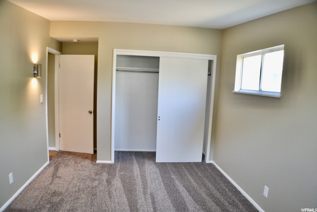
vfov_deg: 43.6
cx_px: 158
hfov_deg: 61.9
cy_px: 106
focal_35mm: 30
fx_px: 264
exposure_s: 1/60
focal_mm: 20
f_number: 3.8
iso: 500
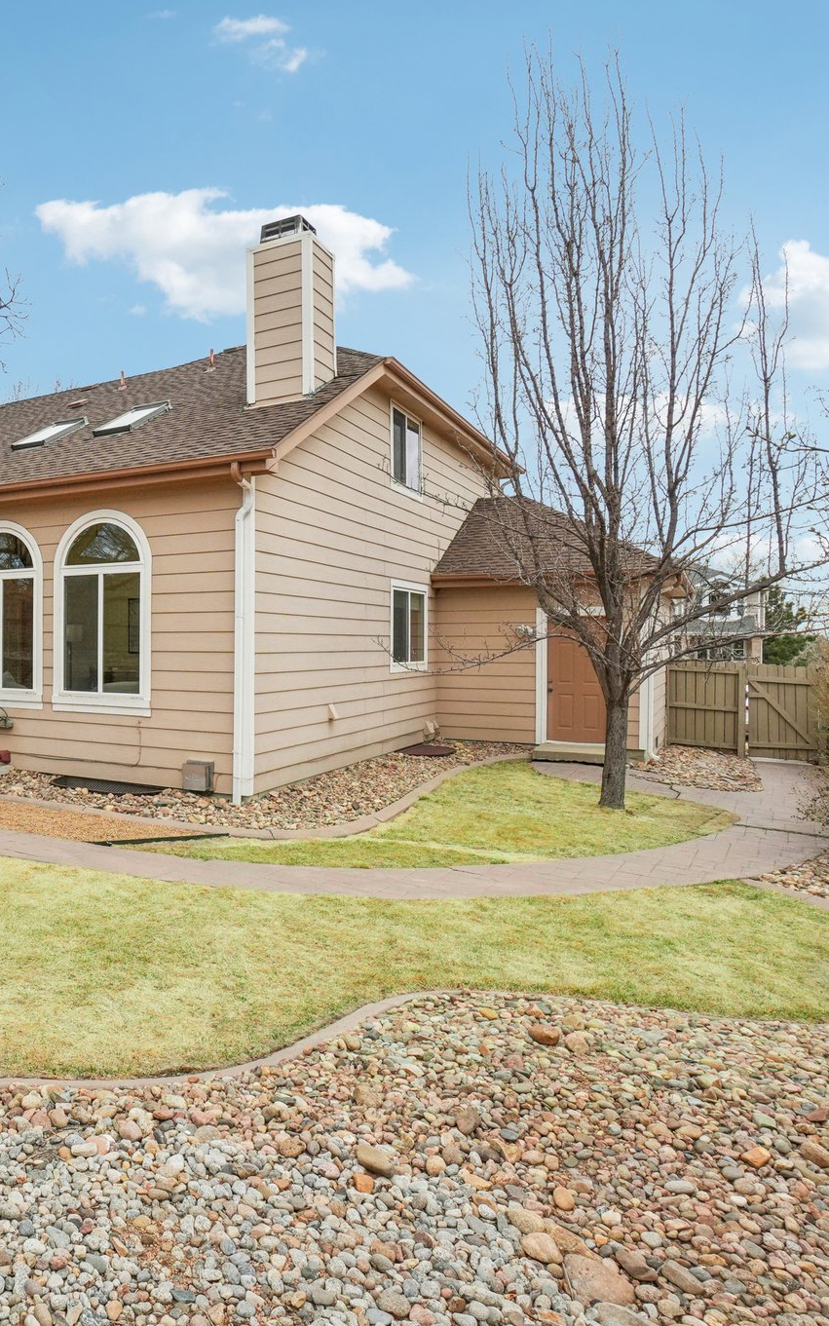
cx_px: 33
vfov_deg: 77.1
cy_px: 663
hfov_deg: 46.0
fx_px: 831
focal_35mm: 23
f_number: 8
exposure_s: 1/800
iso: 400
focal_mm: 10
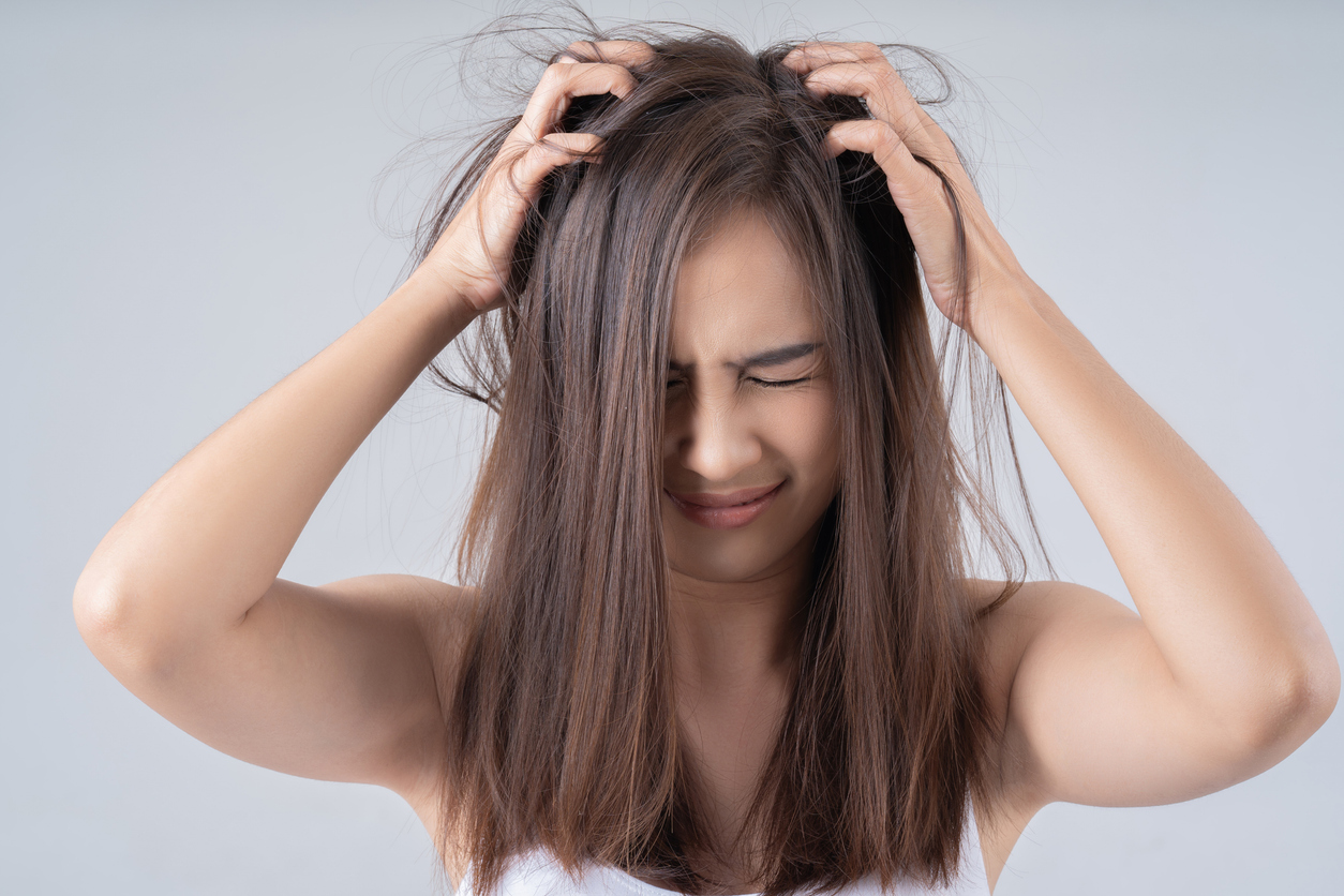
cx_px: 672
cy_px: 448
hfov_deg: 15.2
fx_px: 5040
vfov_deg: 10.2
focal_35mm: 135
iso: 125
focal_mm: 135
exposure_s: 1/250
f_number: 11
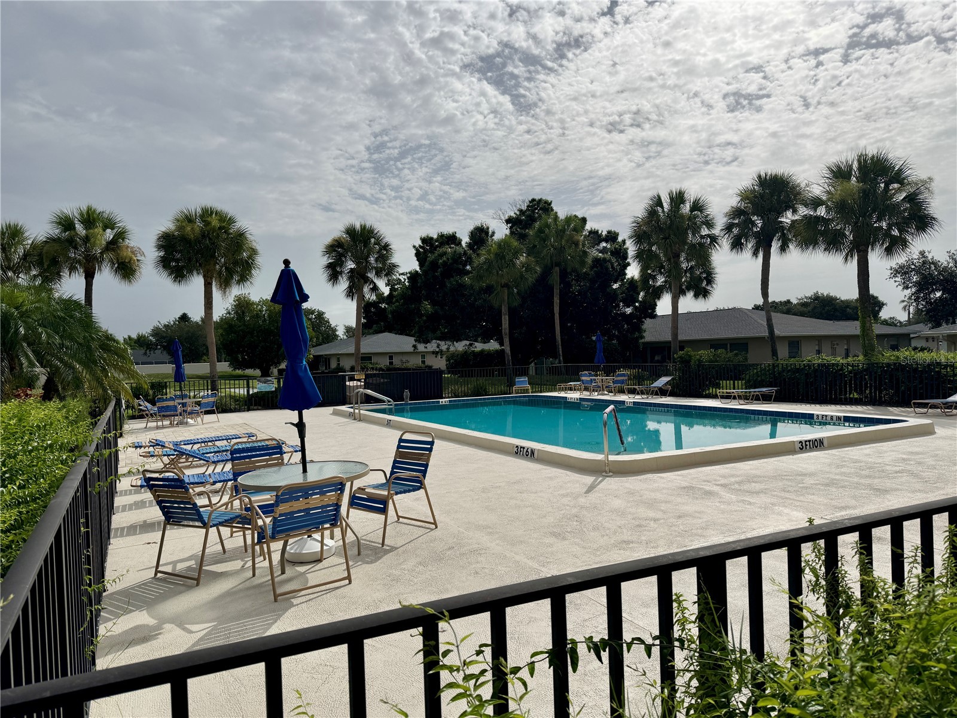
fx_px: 664
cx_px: 478
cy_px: 359
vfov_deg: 56.8
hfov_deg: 71.6
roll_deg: +1.4
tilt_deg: -1.4
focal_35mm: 24
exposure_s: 1/15152
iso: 64
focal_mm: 6.76
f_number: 1.78
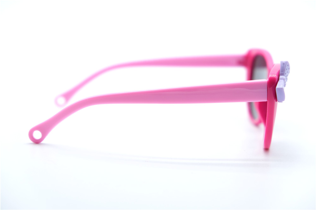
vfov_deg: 16.4
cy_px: 105
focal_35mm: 83
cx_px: 158
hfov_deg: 24.5
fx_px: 728
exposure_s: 1/1000
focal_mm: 55
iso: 640
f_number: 4
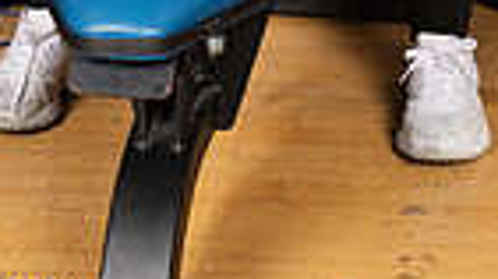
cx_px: 272
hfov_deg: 12.9
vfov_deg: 6.7
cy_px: -487
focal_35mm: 167
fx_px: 2203
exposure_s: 1/250
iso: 800
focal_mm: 50
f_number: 7.1
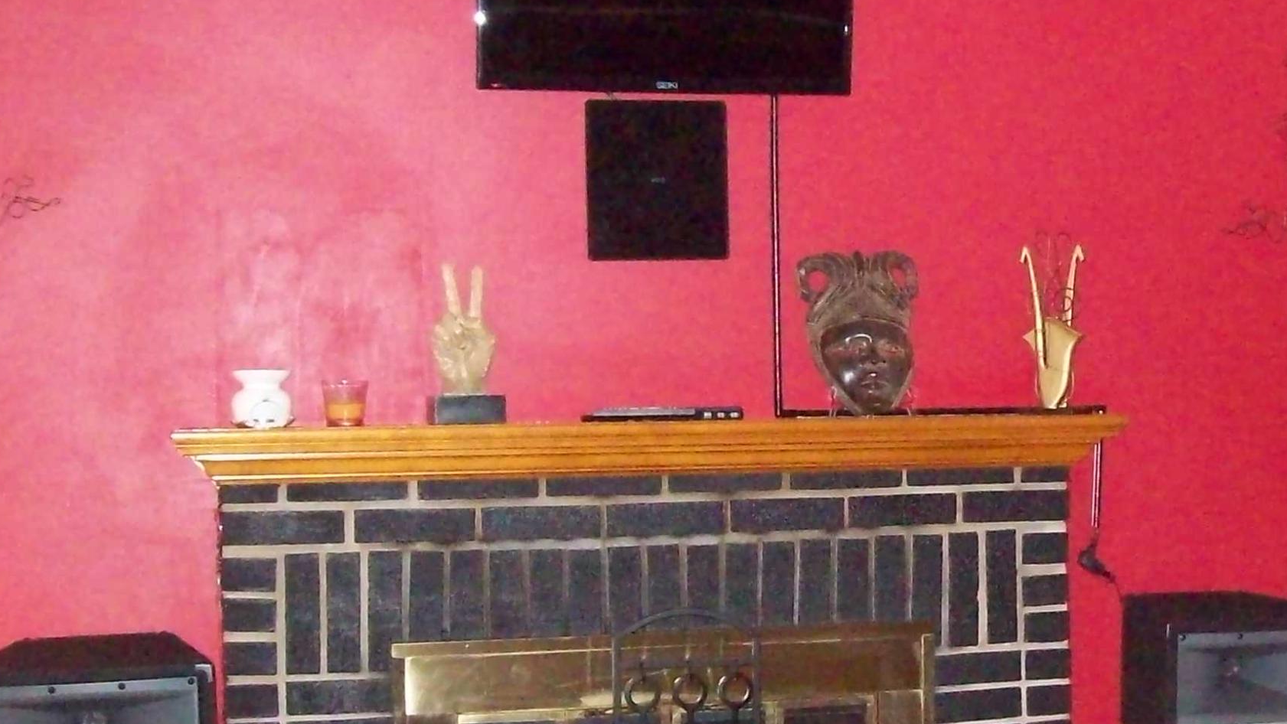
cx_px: 956
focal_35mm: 70
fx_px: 2389
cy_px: 403
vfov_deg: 17.2
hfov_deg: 29.7
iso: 800
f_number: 2.7
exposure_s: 1/128
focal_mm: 6
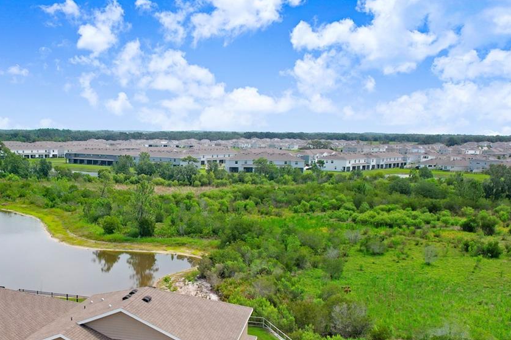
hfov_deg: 45.6
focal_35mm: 42
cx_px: 162
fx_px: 596
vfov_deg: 31.5
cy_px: 236
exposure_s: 1/640
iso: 200
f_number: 2.8
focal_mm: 8.38
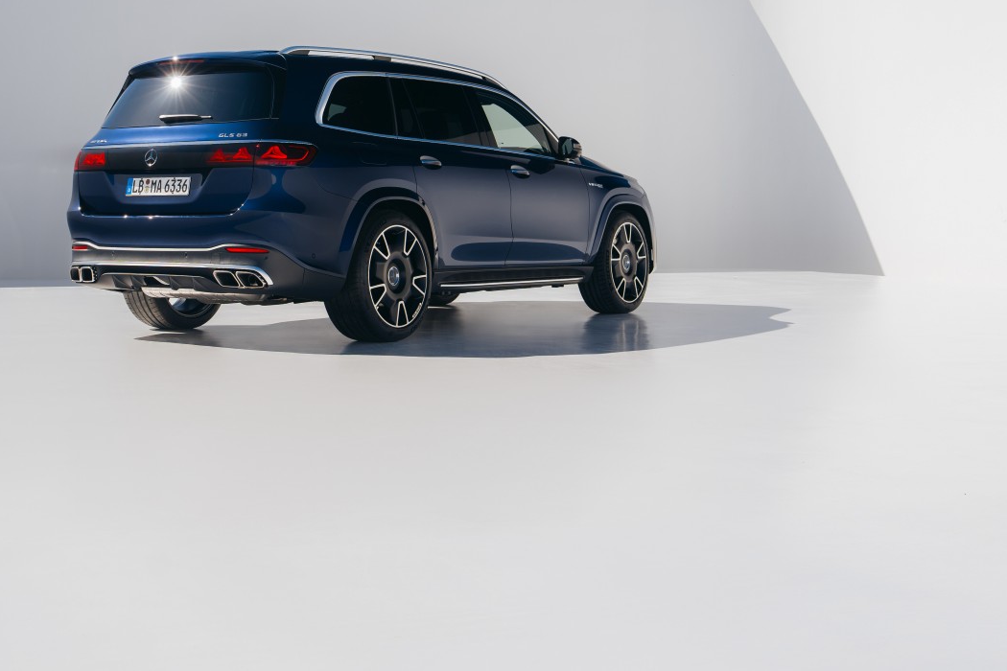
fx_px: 1510
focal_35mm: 54
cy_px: 156
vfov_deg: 24.7
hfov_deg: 36.6
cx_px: 358
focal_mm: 35
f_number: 5
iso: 100
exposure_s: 1/500
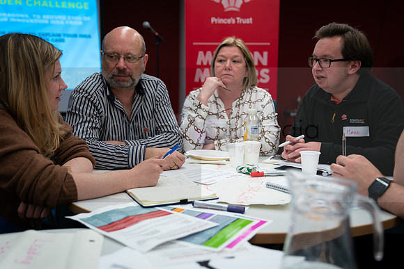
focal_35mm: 41
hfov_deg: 47.2
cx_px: 216
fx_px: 462
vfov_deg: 32.5
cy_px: 131
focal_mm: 38
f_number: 2.8
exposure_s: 1/60
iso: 250
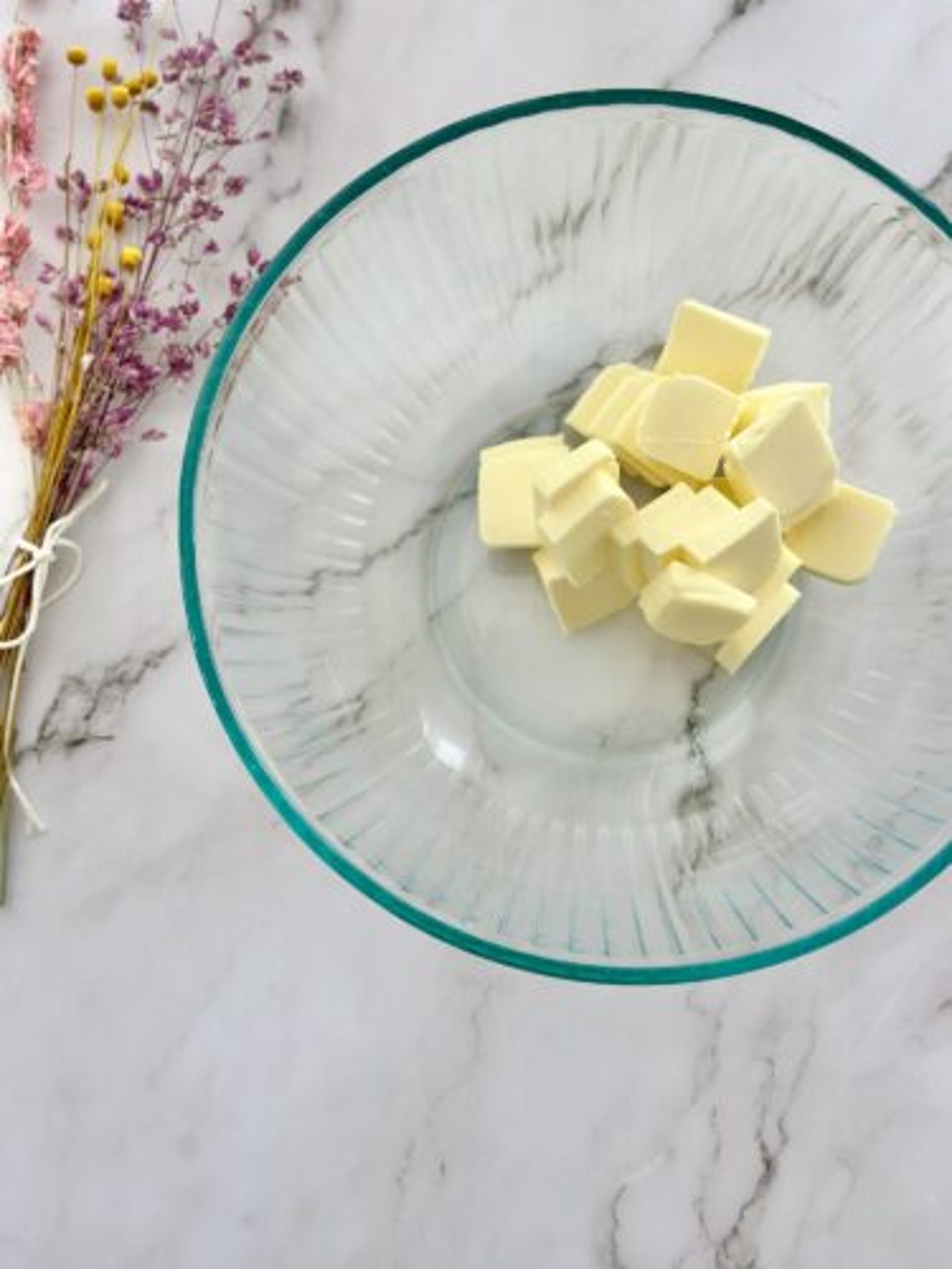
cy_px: 634
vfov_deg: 39.7
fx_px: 1760
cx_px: 476
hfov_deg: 30.3
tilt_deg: -84.1
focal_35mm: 48
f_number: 1.78
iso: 80
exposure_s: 1/237
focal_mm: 6.86
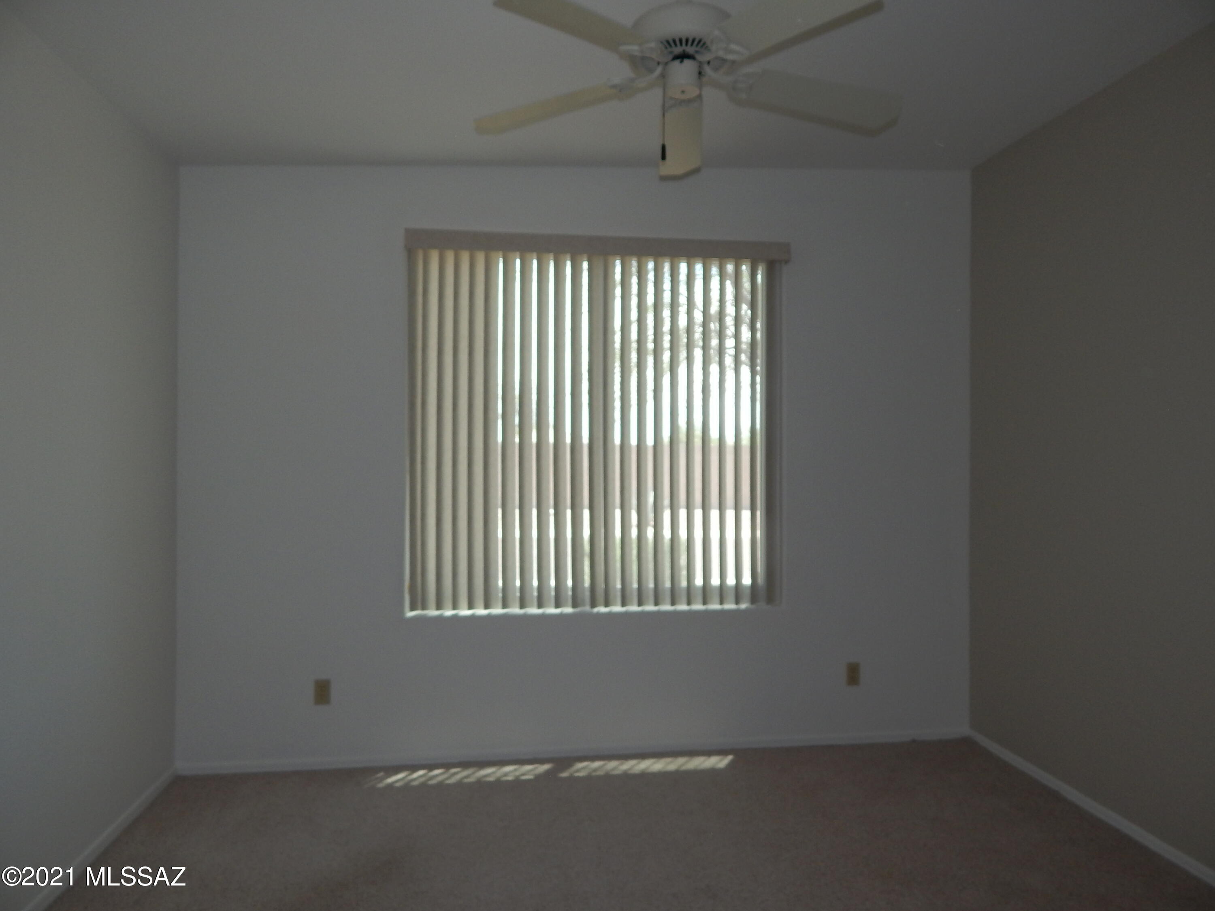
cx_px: 608
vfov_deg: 58.9
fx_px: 807
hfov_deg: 73.9
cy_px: 456
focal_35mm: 23
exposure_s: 1/160
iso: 125
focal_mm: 4
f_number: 3
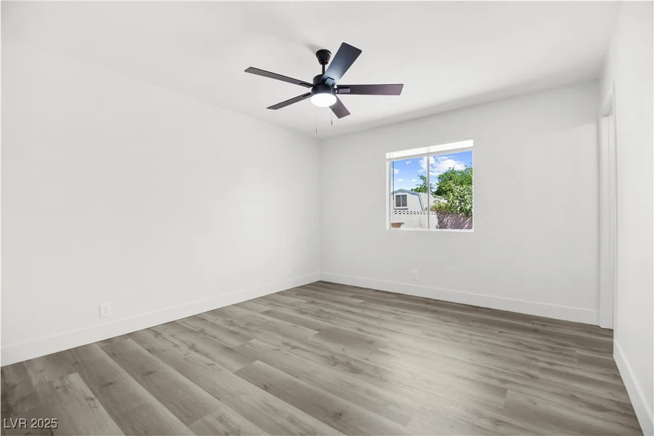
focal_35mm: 15
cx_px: 327
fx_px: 272
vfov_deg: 77.3
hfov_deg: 100.4
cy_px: 218
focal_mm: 10
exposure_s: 1/400
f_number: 7.1
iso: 640
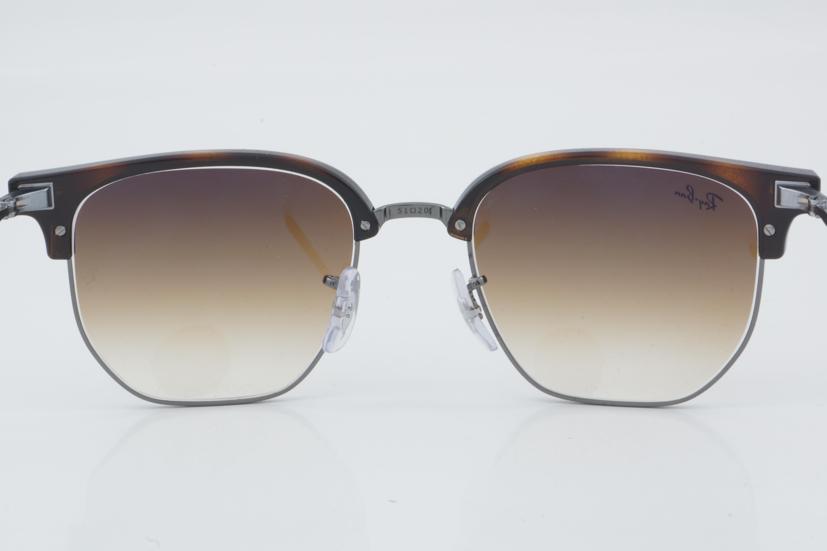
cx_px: 414
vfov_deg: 16.6
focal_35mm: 82
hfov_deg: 24.6
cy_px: 276
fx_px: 1895
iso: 100
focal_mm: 55
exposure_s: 1/3
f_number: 32
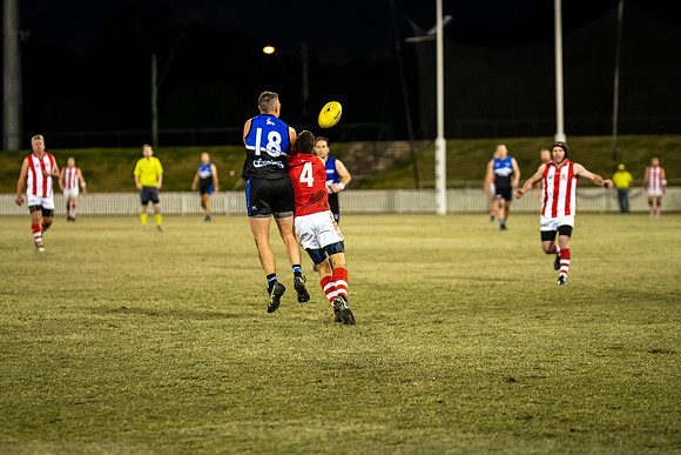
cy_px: 228
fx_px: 3094
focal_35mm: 164
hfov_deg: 12.6
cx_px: 340
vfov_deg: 8.4
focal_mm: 155
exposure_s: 1/1250
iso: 2500
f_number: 2.8
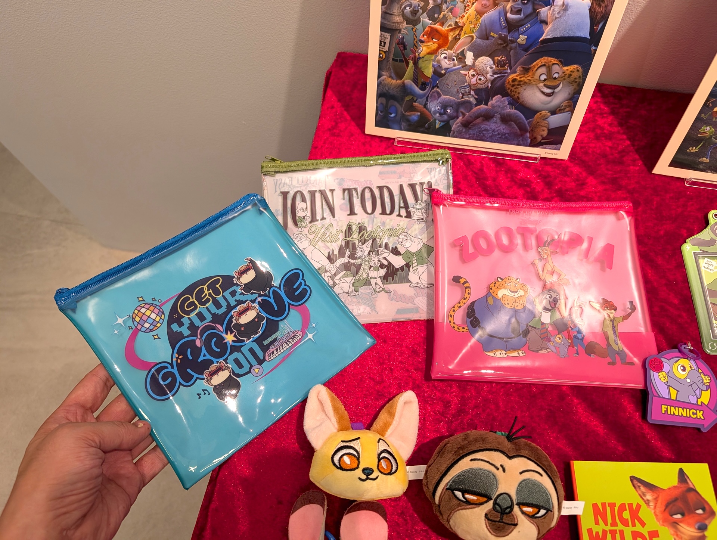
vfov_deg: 56.9
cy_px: 270
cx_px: 358
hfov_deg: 71.5
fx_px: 498
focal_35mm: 24
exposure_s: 1/343
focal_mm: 6.9
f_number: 1.68
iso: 127
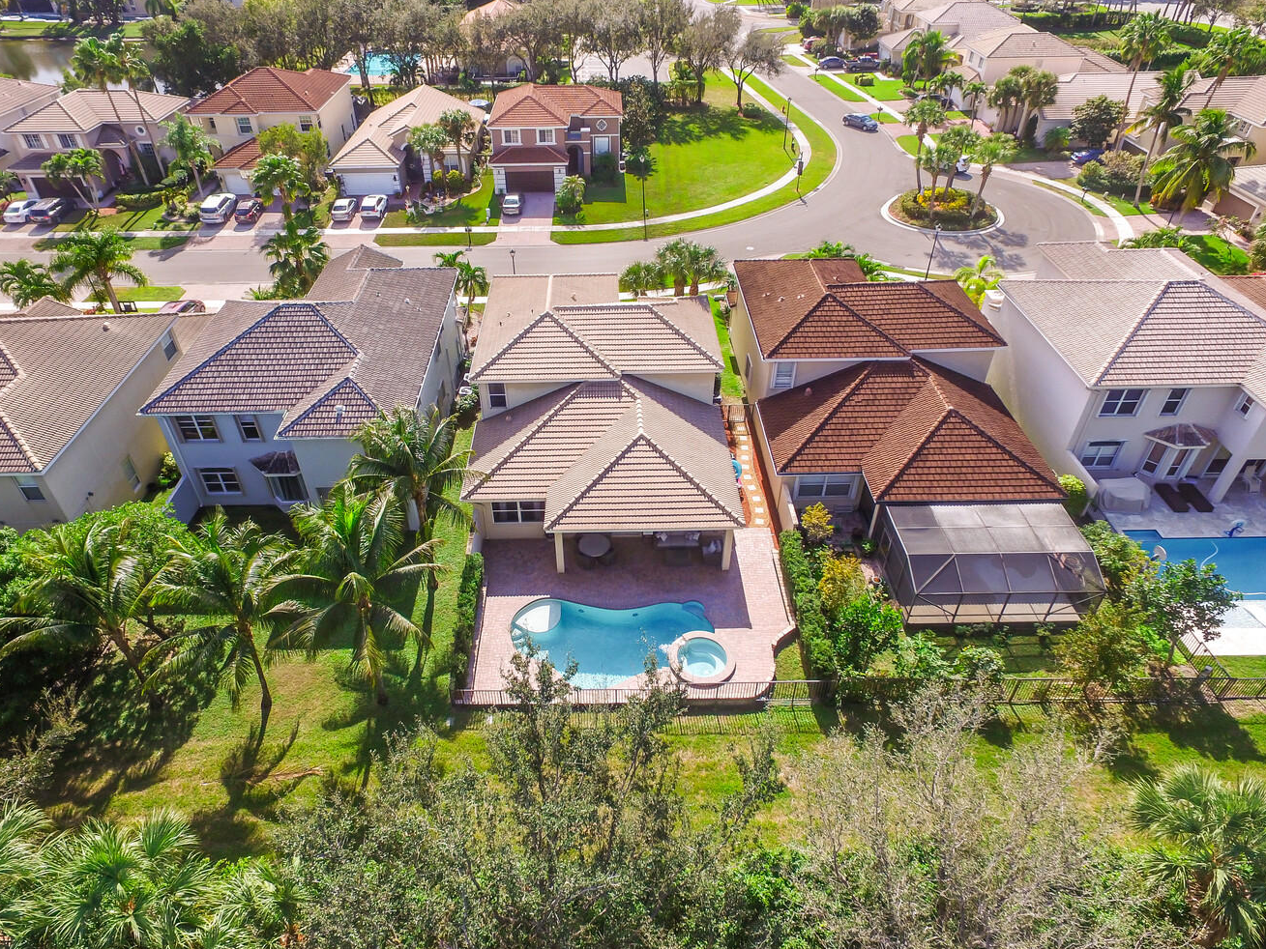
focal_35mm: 22
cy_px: 470
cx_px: 606
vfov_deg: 61.1
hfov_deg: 76.3
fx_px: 805
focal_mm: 3.61
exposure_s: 1/620
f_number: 2.8
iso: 100
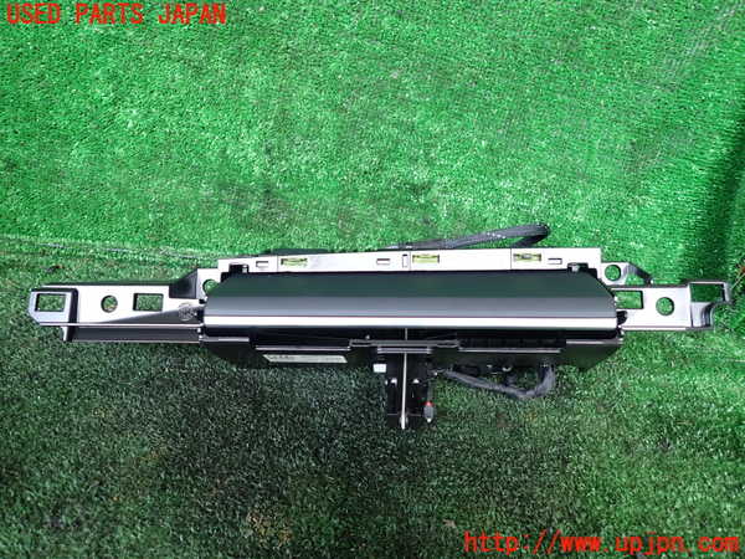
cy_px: 280
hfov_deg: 69.4
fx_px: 538
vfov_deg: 54.9
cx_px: 372
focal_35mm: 25
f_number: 2
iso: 125
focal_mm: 4.5
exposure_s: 1/60
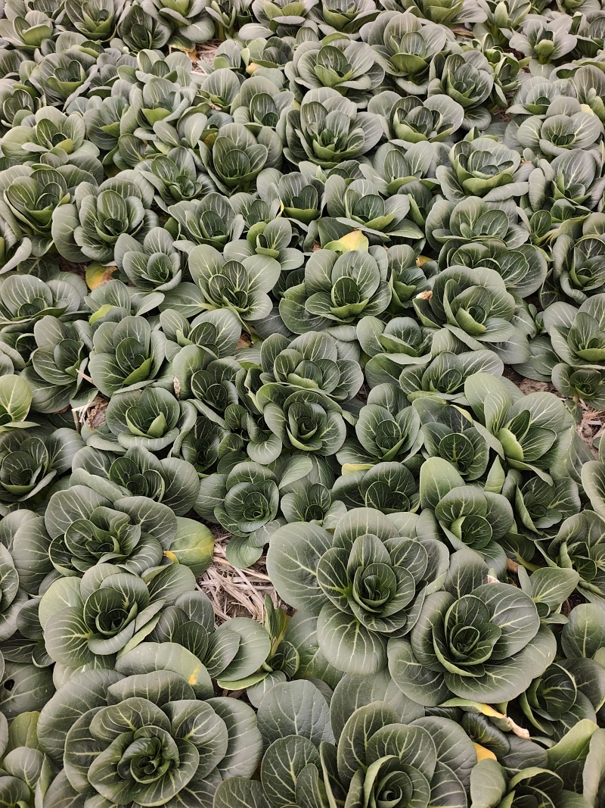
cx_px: 302
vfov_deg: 71.6
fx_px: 559
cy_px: 404
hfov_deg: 56.8
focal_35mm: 24
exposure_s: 1/100
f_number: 1.6
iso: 160
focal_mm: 5.84
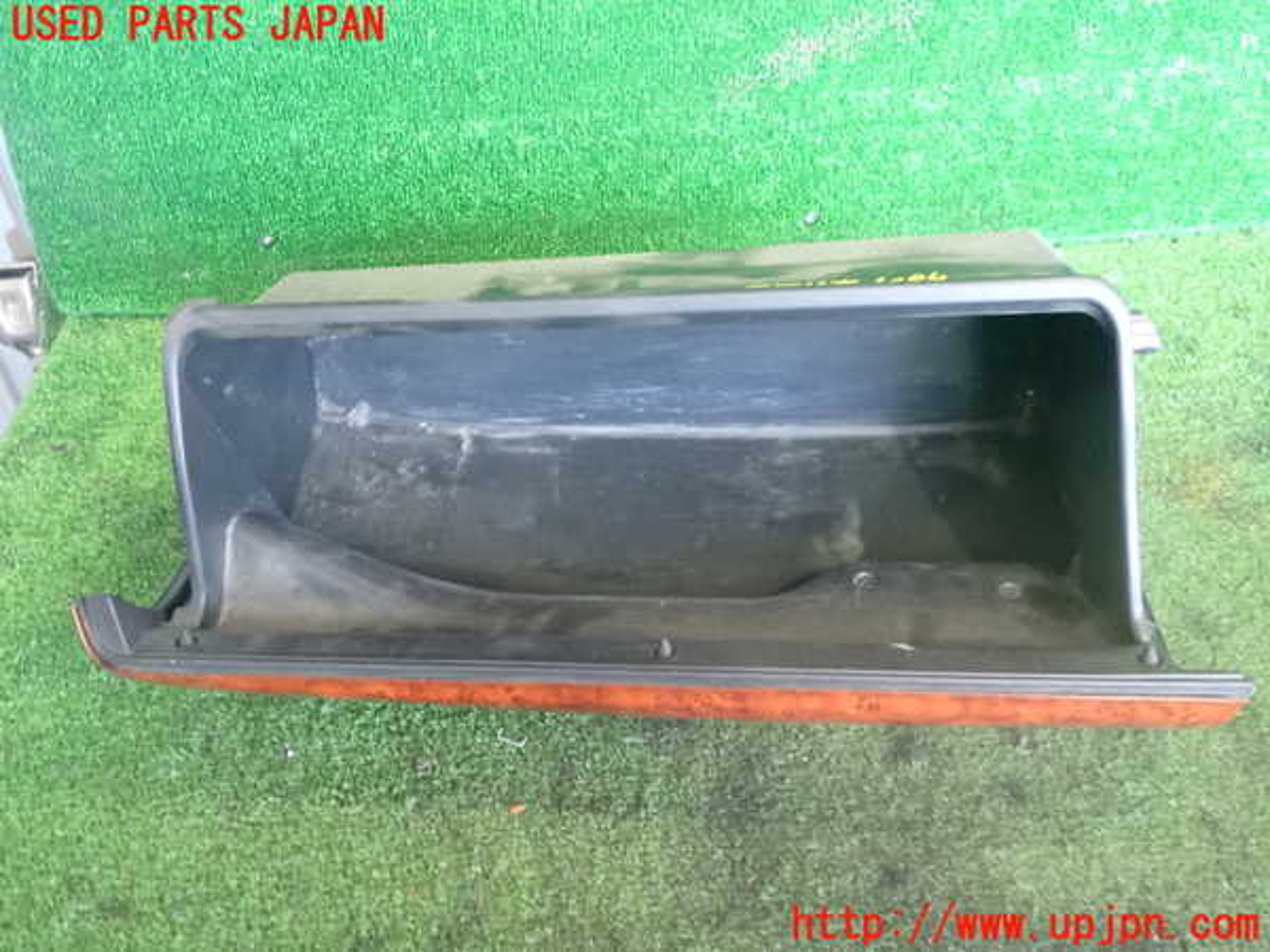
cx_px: 635
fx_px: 1101
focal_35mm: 30
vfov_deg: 46.8
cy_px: 476
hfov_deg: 60.0
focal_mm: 5.4
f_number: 2.3
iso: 1250
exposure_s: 1/80
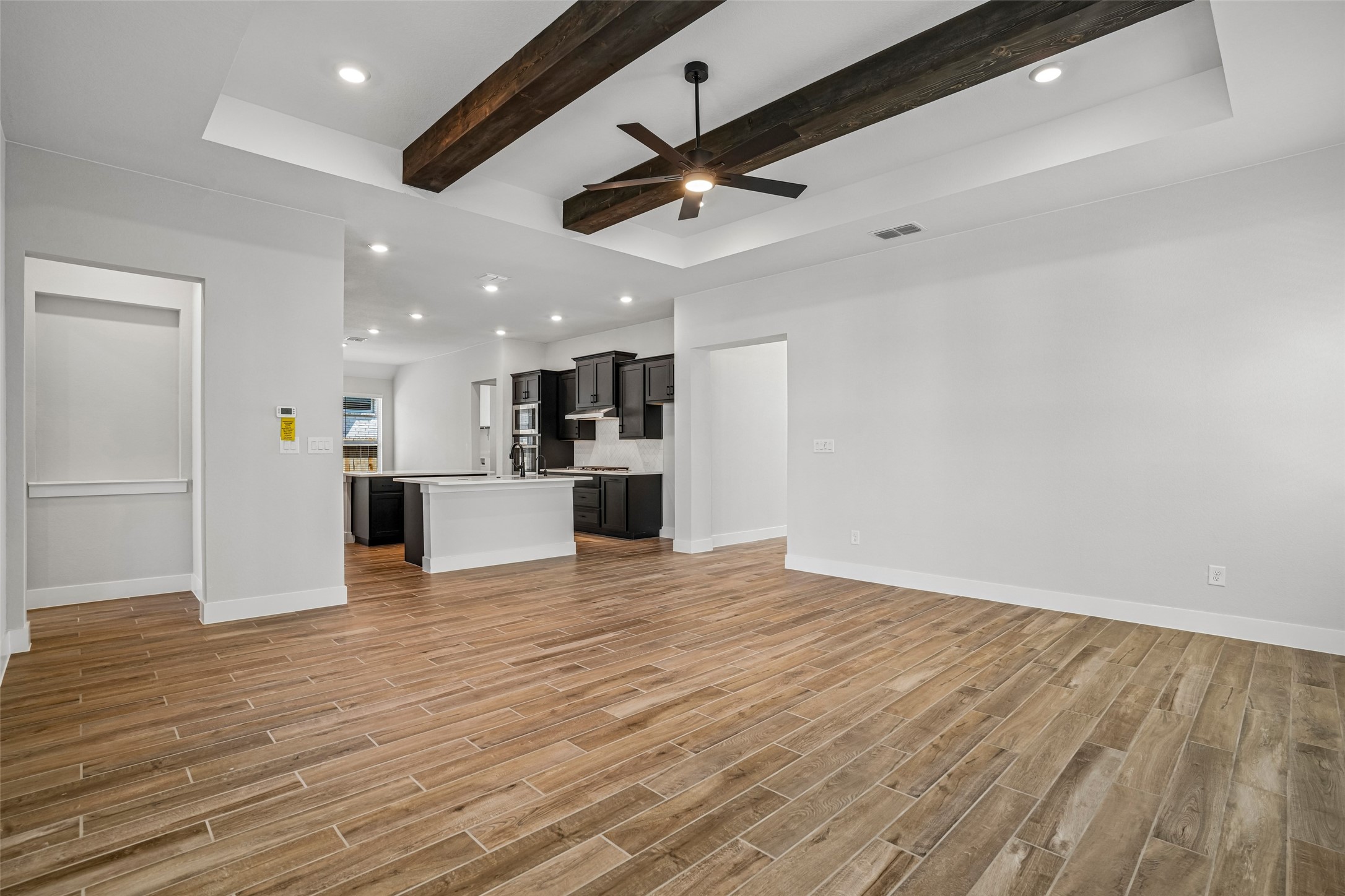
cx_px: 672
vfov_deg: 73.7
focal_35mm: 16
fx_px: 598
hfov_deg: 96.7
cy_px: 448
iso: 400
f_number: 8
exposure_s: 1/20
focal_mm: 16
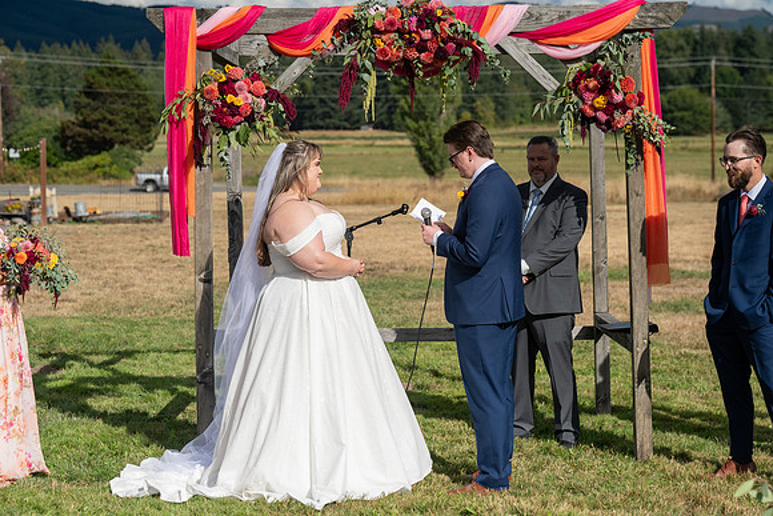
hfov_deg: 25.4
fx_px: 1718
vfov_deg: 17.1
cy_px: 258
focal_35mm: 80
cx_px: 386
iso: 400
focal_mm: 80
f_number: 4.5
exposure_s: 1/8000
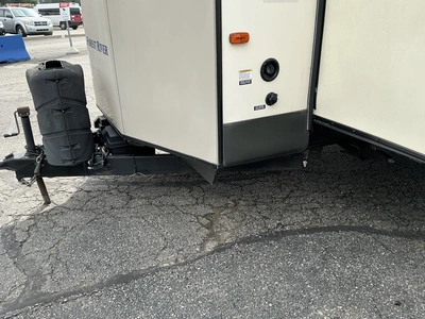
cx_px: 212
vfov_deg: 49.7
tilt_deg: -22.9
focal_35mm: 28
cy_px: 160
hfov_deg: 63.4
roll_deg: -1.5
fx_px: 344
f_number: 1.8
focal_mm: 3
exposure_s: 1/529
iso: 25
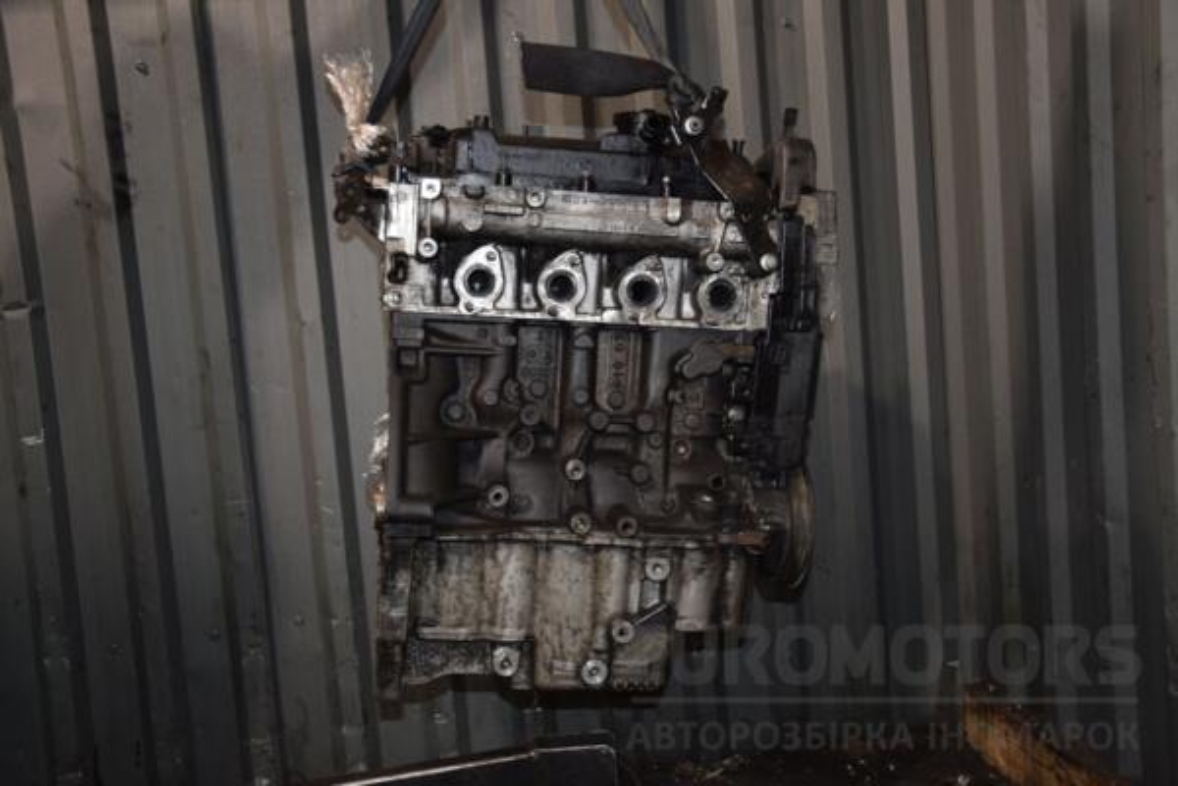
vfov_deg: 35.5
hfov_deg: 51.3
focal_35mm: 38
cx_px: 589
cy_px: 393
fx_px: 1227
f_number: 5
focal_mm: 25
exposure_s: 1/60
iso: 800
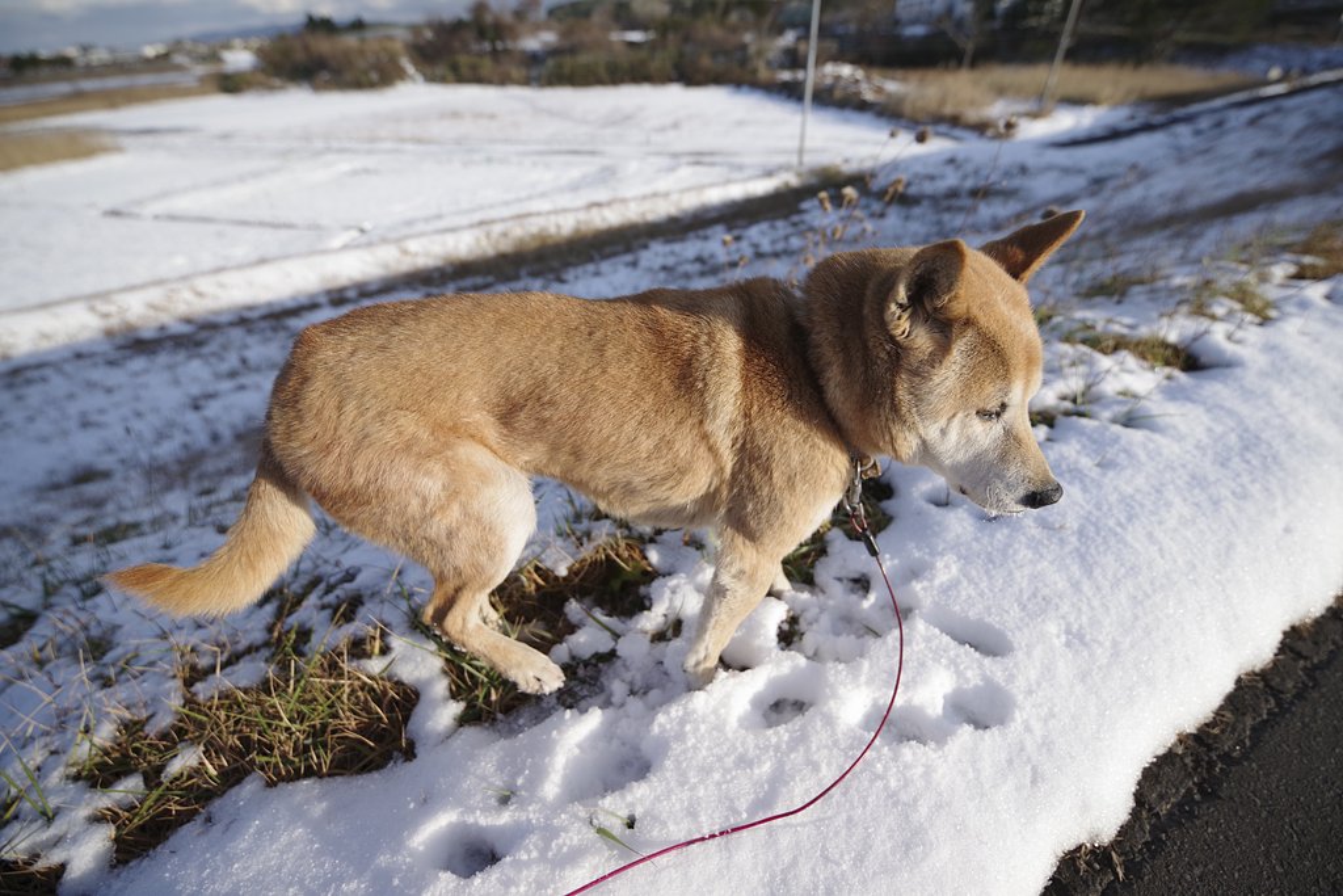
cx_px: 672
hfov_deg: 100.4
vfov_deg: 77.3
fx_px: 560
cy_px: 448
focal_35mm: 15
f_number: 3.2
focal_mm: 15
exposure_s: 1/3200
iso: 320
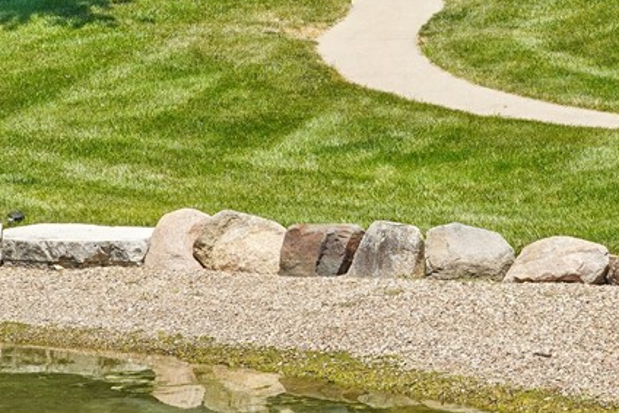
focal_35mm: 138
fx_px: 2374
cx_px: 766
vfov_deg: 9.5
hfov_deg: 14.3
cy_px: -310
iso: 400
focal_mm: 34.5
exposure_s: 1/640
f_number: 9
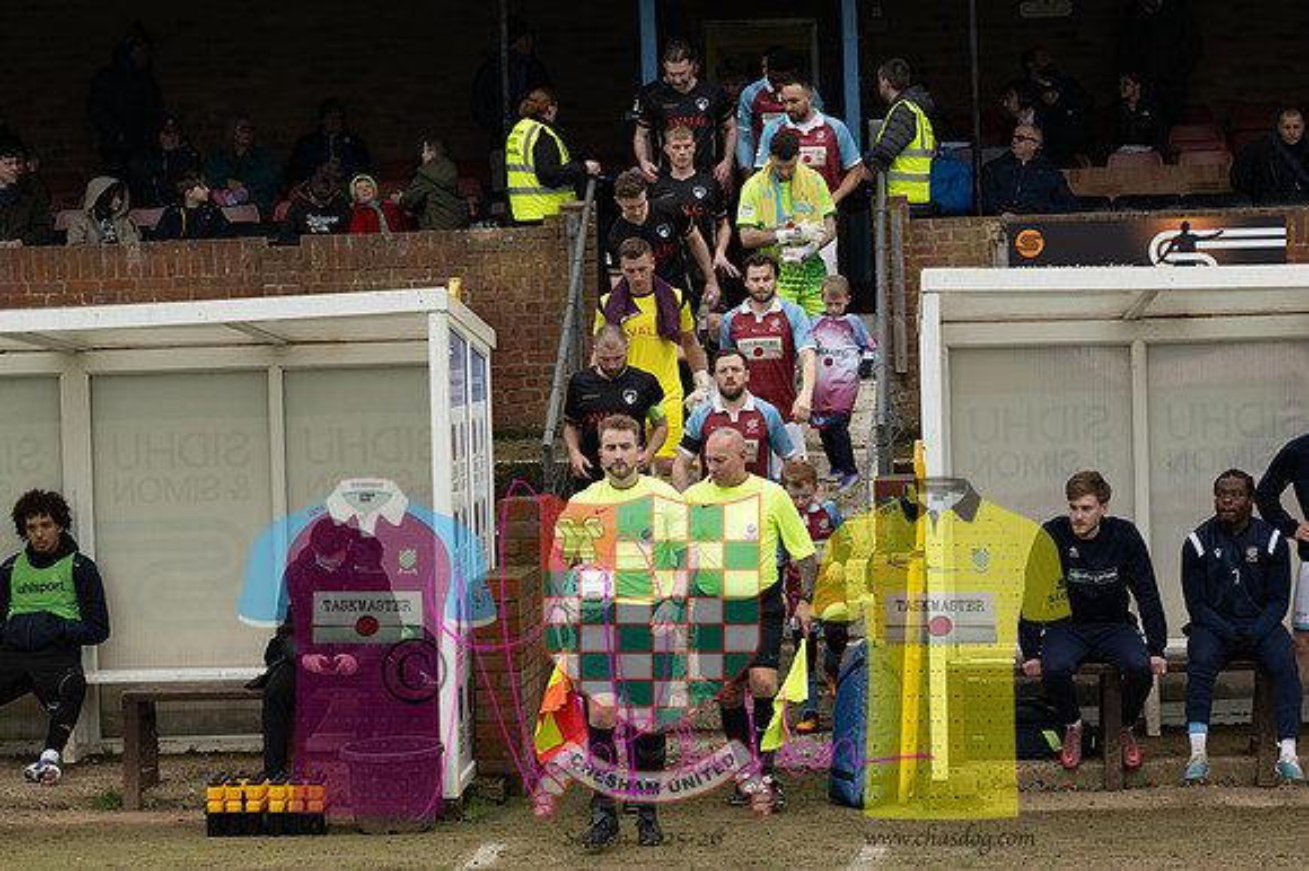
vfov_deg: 13.0
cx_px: 654
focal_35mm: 105
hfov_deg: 19.5
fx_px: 3816
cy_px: 436
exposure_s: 1/200
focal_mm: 70
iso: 400
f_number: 5.6
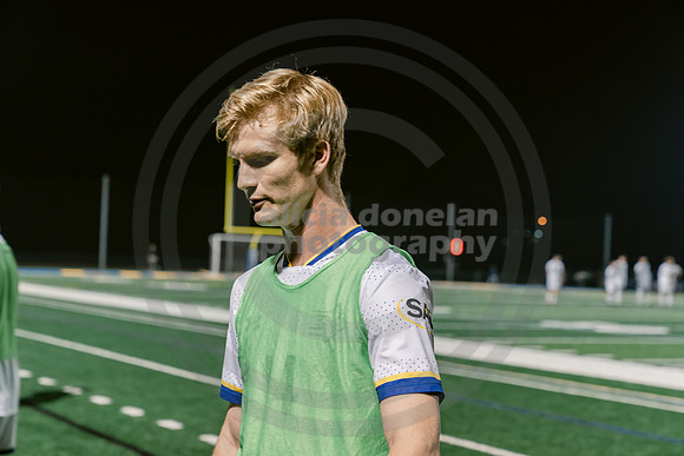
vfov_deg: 19.5
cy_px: 228
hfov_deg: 28.8
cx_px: 342
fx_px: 1330
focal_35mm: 70
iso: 2500
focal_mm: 70
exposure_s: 1/200
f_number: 4.5
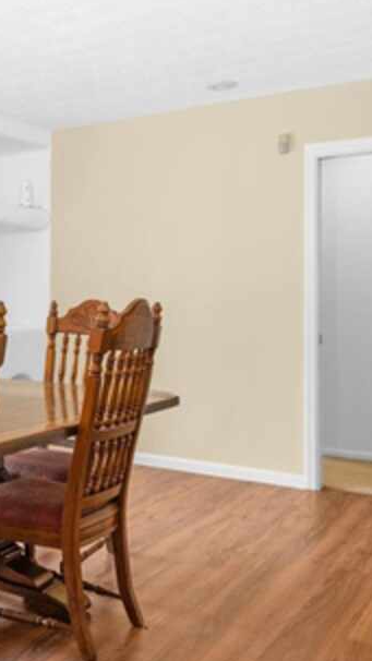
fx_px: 736
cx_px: -23
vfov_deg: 48.3
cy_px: 320
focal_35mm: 42
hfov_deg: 26.4
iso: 400
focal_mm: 19
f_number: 8
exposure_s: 1/10
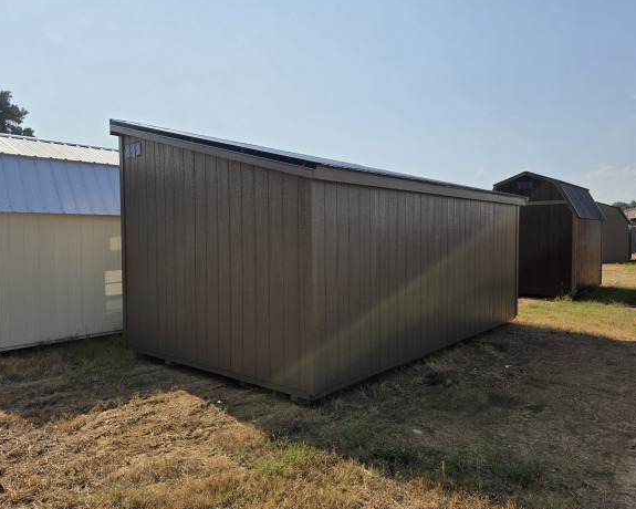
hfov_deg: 68.0
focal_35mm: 25
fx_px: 471
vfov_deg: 56.8
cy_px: 260
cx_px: 298
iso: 40
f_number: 1.4
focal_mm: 6.5
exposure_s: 1/7939
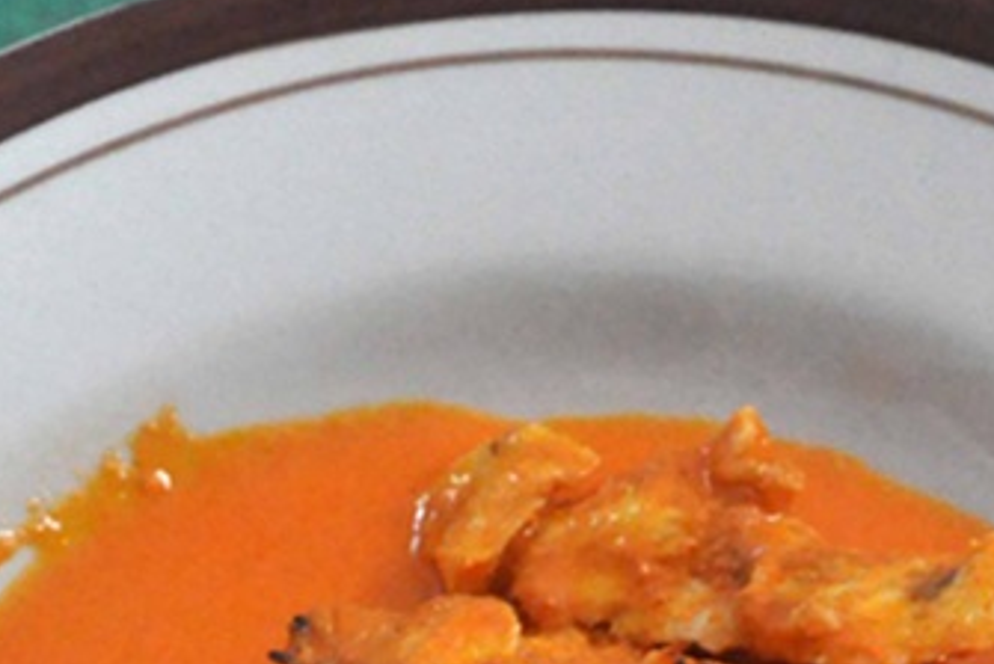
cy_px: 1067
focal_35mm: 161
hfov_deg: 12.7
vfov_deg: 8.3
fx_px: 4449
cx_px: 715
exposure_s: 1/60
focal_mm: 30
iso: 3200
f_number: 8
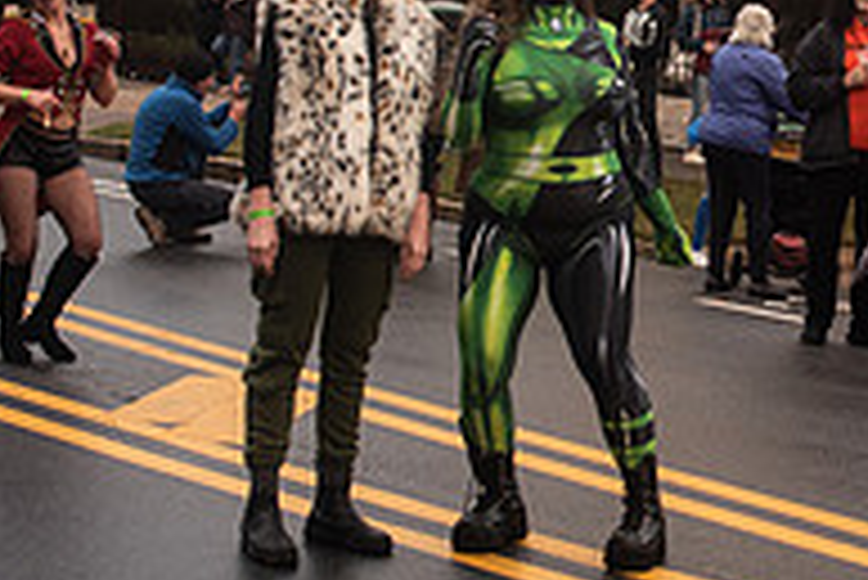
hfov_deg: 18.9
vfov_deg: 12.9
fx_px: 2533
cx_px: 859
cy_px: 25
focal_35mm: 105
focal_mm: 35
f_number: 3.5
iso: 500
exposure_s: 1/160
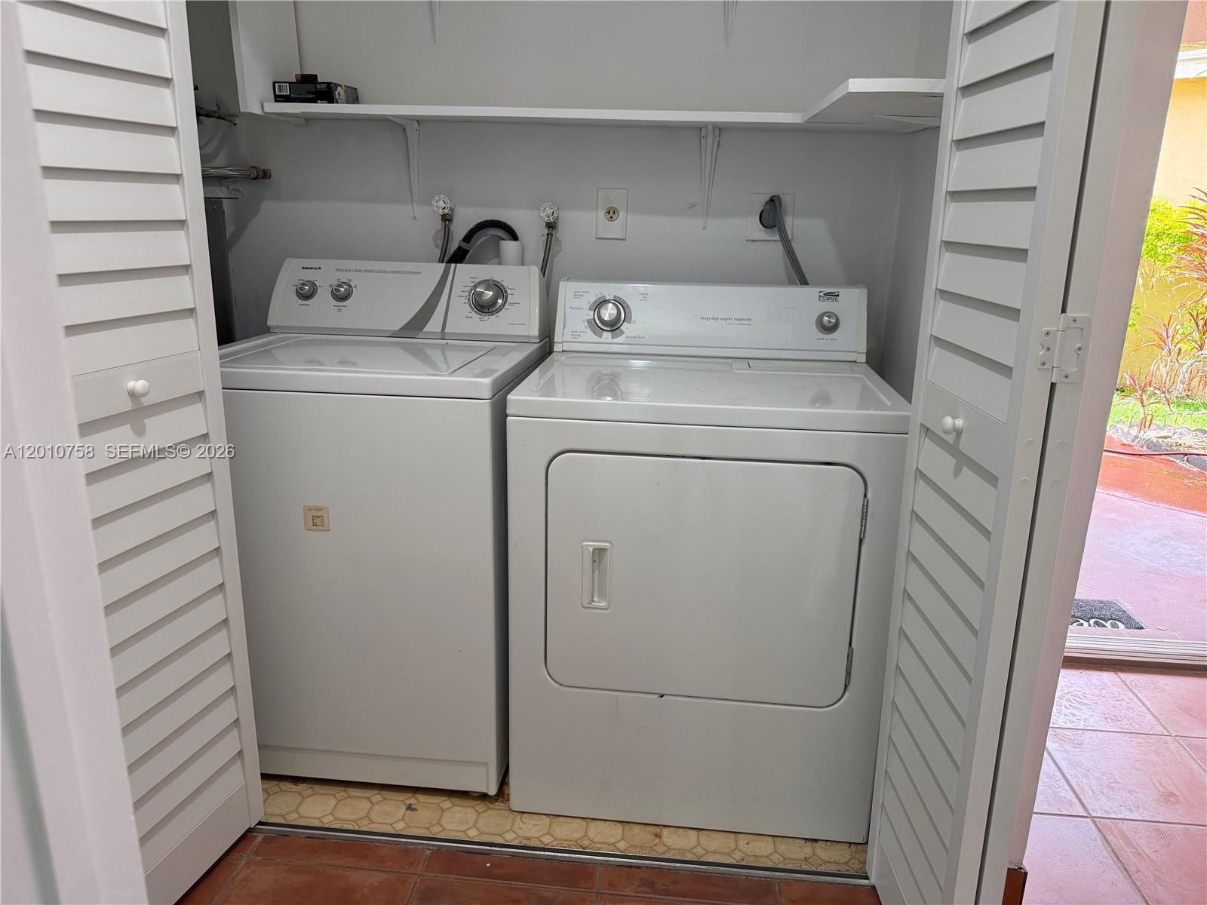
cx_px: 604
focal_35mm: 24
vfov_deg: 56.8
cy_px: 452
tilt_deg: -15.7
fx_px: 837
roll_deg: -1.0
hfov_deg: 71.6
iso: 160
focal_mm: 6.76
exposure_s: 1/157
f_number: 1.78
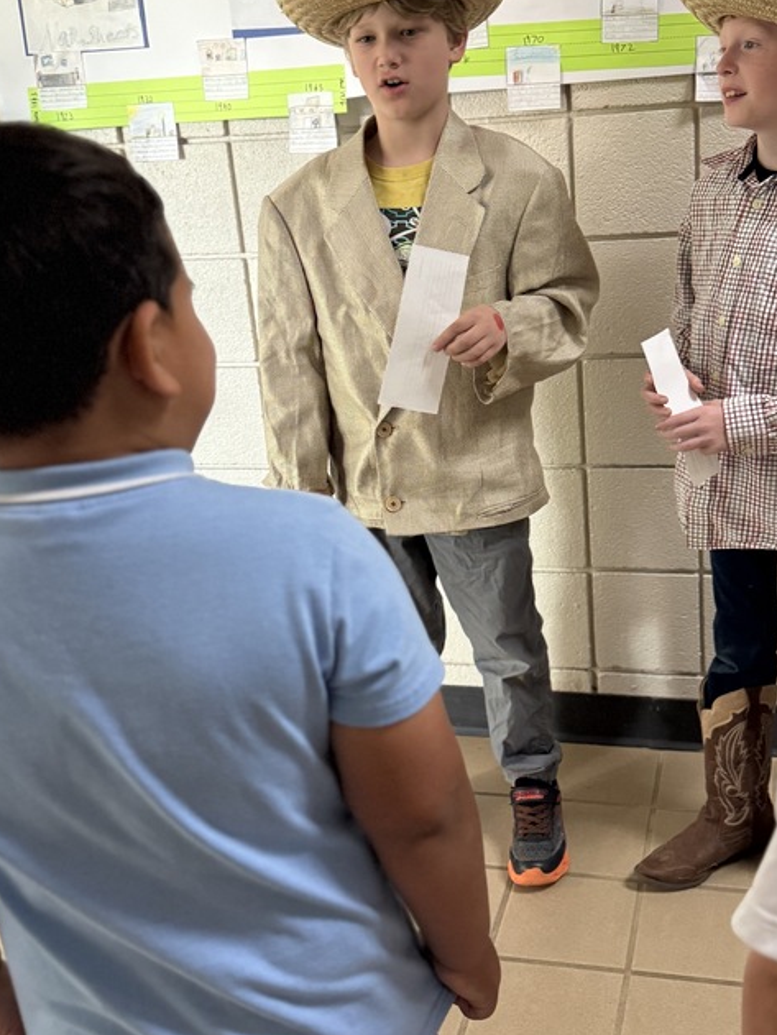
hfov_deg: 36.6
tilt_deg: -16.1
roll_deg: +4.1
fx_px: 1166
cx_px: 481
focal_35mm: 39
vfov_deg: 47.8
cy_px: 476
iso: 400
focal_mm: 6.76
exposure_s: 1/60
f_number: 1.78
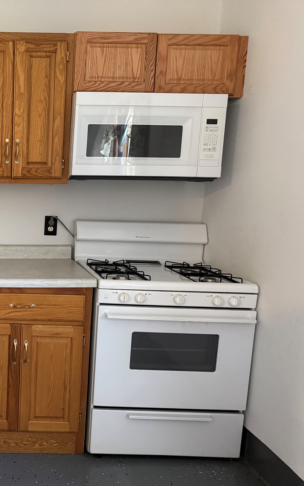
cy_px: 243
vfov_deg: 56.7
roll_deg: -1.6
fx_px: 451
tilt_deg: -9.0
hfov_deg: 33.3
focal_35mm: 34
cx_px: -17
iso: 800
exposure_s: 1/60
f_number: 1.78
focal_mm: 6.76
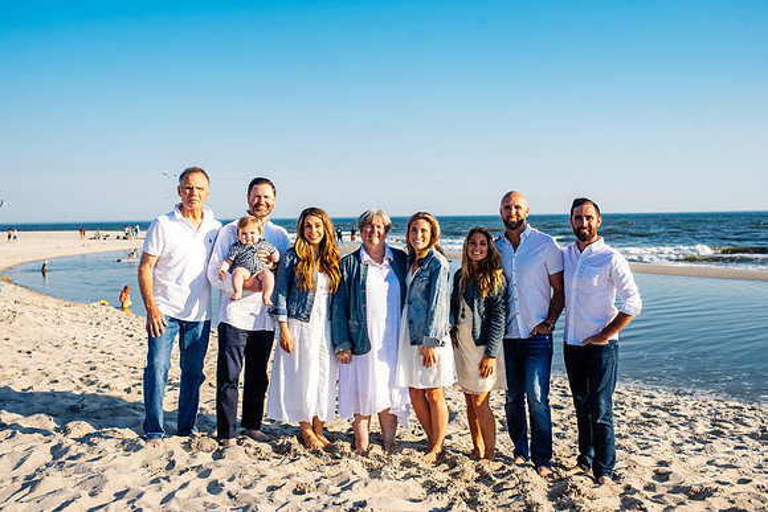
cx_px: 384
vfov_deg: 36.0
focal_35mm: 37
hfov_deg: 51.9
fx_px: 789
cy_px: 256
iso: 160
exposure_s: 1/1250
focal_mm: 35
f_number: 4.5
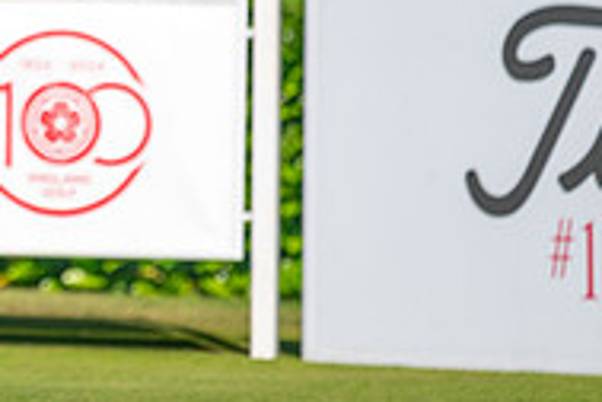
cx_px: -299
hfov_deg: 2.2
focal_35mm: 923
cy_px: -62
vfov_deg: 1.5
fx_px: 15433
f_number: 5
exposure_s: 1/4000
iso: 200
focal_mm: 300
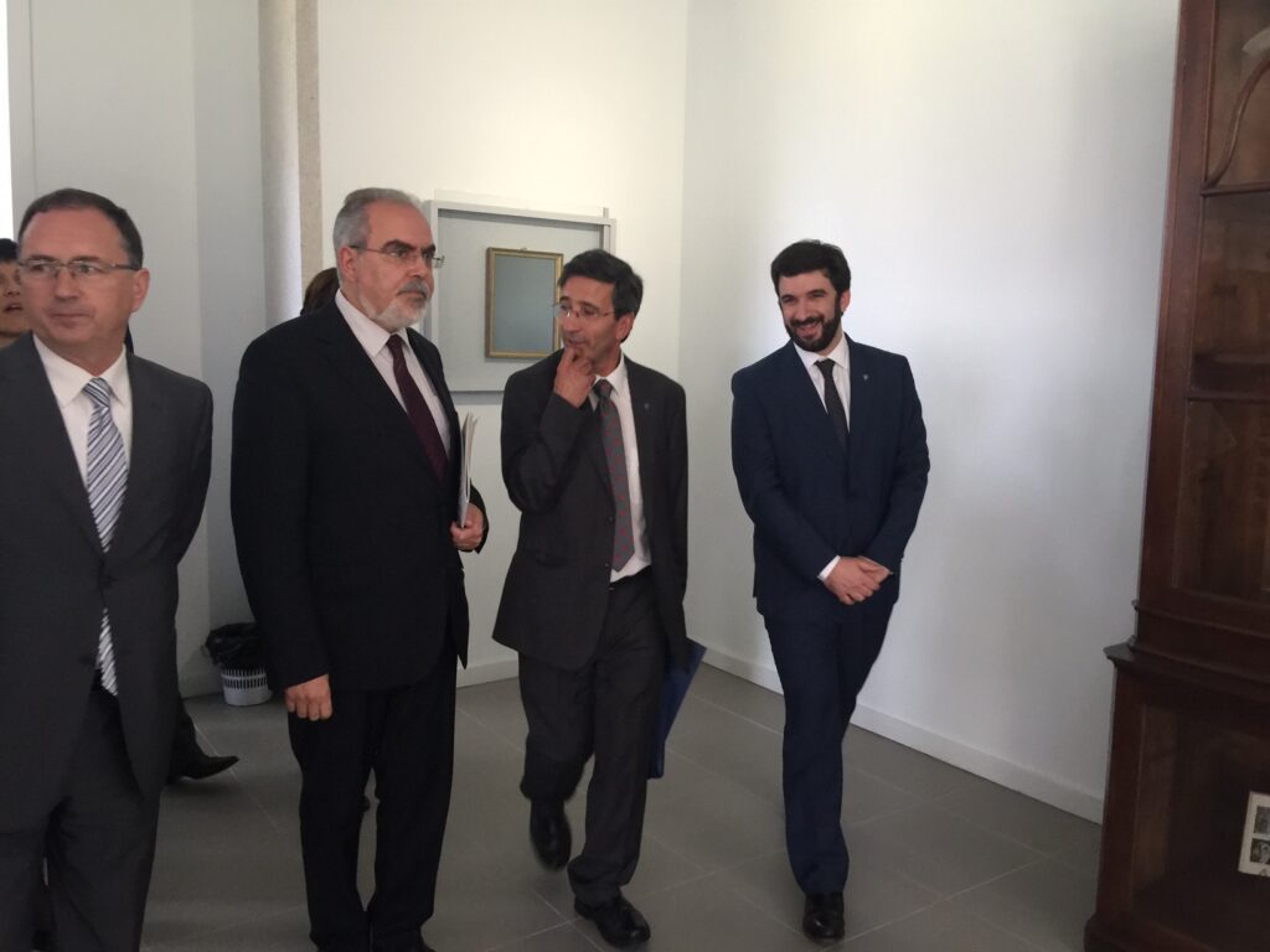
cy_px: 476
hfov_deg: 61.7
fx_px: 1064
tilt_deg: -5.0
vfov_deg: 48.2
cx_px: 635
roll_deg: -2.0
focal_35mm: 29
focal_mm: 4.15
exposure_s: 1/17
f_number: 2.2
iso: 64
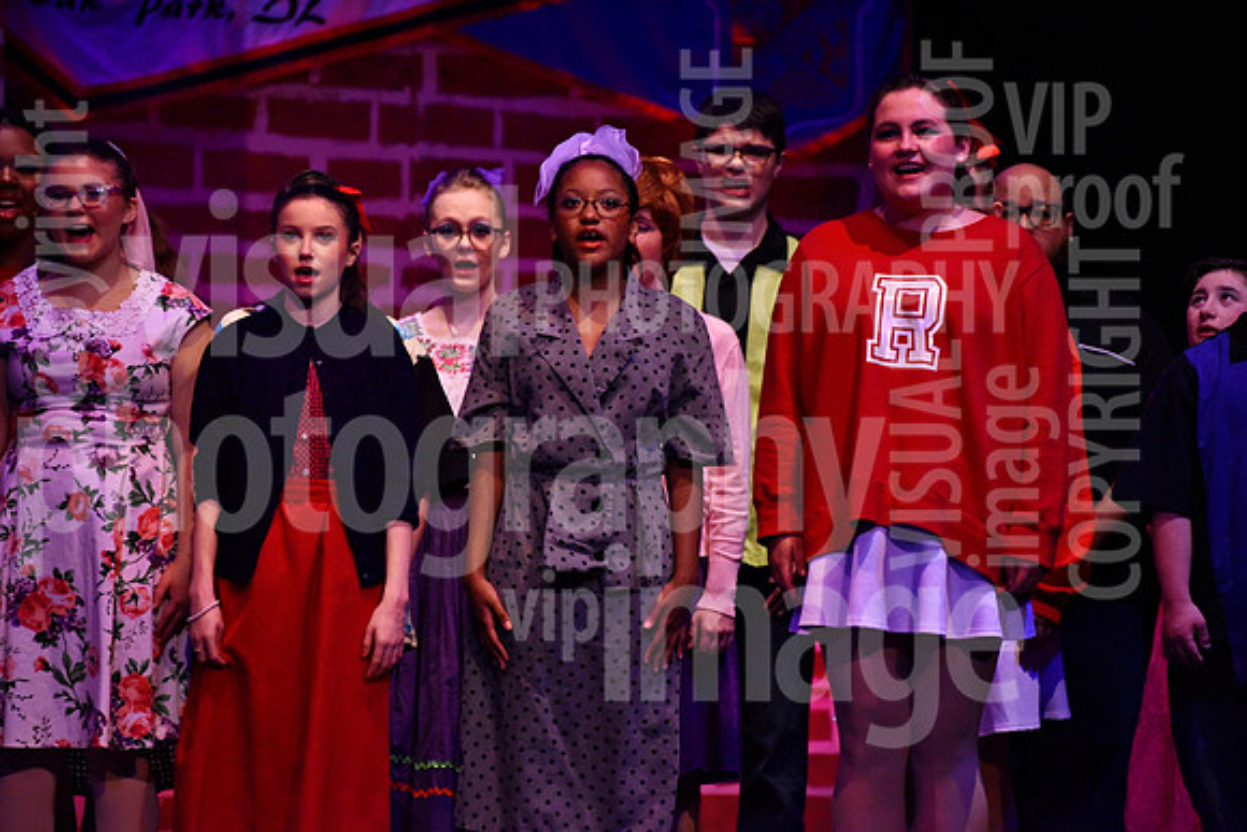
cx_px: 624
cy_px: 416
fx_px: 11779
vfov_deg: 4.0
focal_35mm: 340
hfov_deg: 6.1
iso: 6400
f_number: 6.3
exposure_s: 1/400
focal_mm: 340
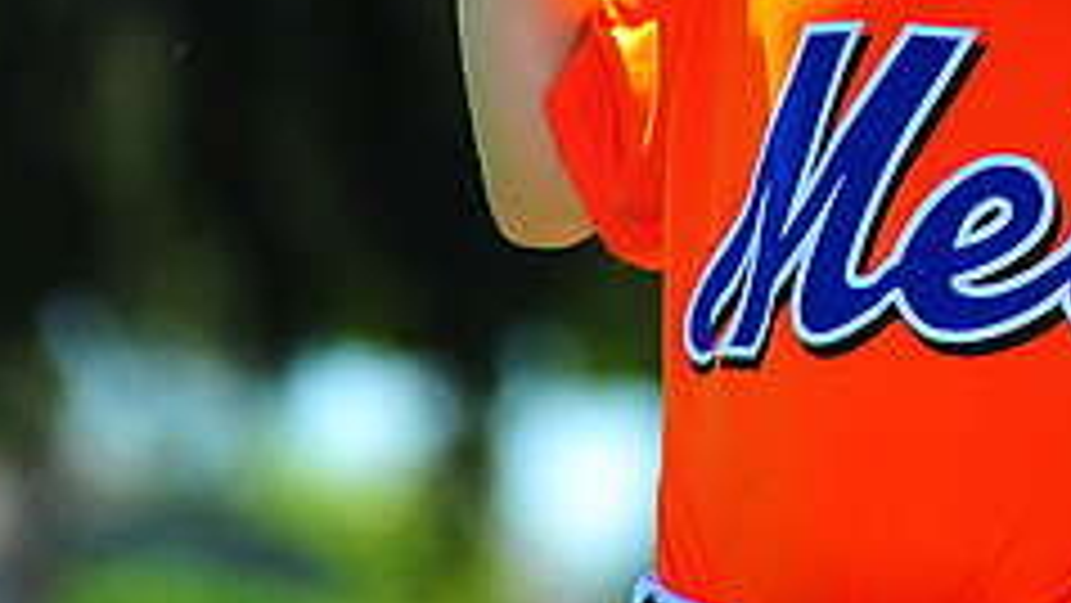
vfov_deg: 2.6
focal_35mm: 459
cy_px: -248
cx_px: 1112
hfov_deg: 4.7
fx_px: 13038
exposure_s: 1/800
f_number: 4.5
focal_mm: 180
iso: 200
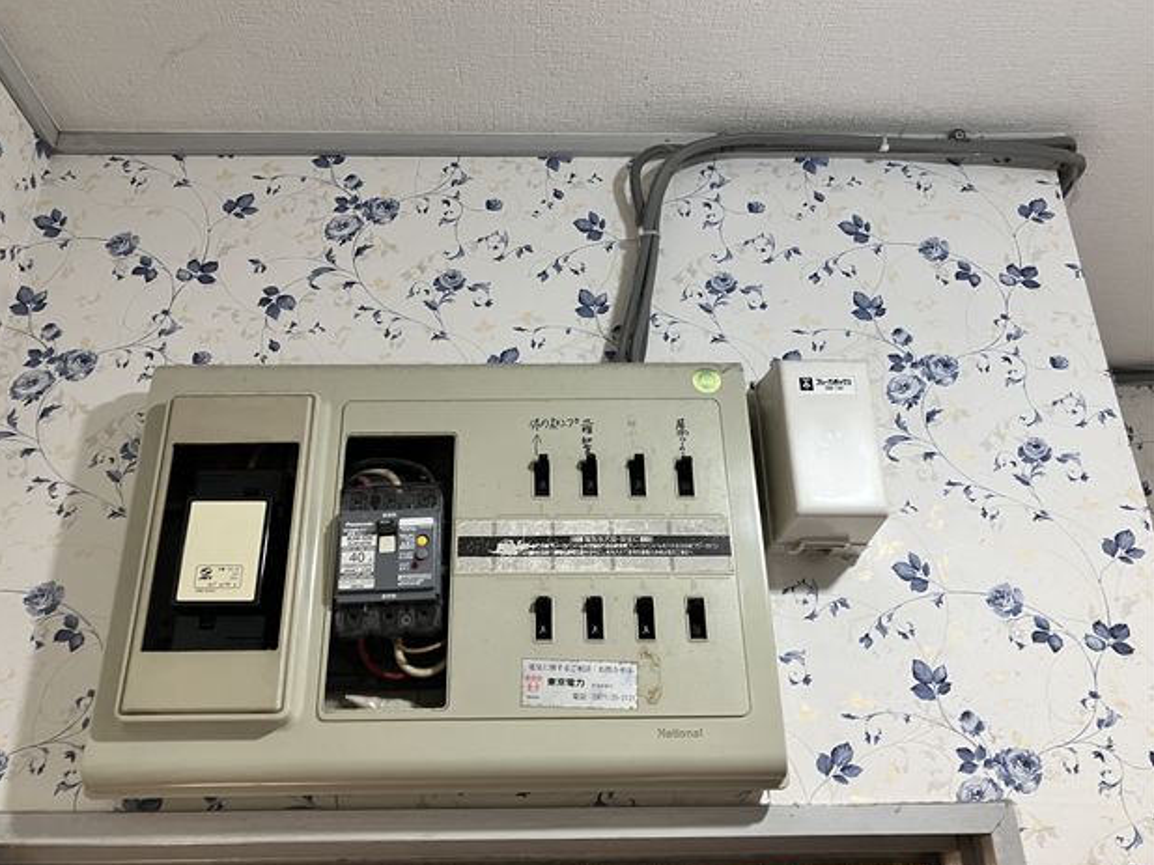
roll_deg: +1.7
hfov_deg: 61.7
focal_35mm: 29
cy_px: 430
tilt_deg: +25.7
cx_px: 560
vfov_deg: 48.2
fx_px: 966
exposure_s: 1/50
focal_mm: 3.99
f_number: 1.8
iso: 64
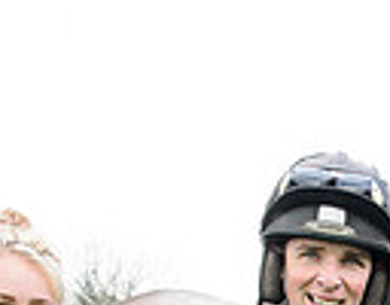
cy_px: 695
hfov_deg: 11.4
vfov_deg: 8.4
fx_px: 1910
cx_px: 474
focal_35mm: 167
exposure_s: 1/200
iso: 200
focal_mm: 32
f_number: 7.1
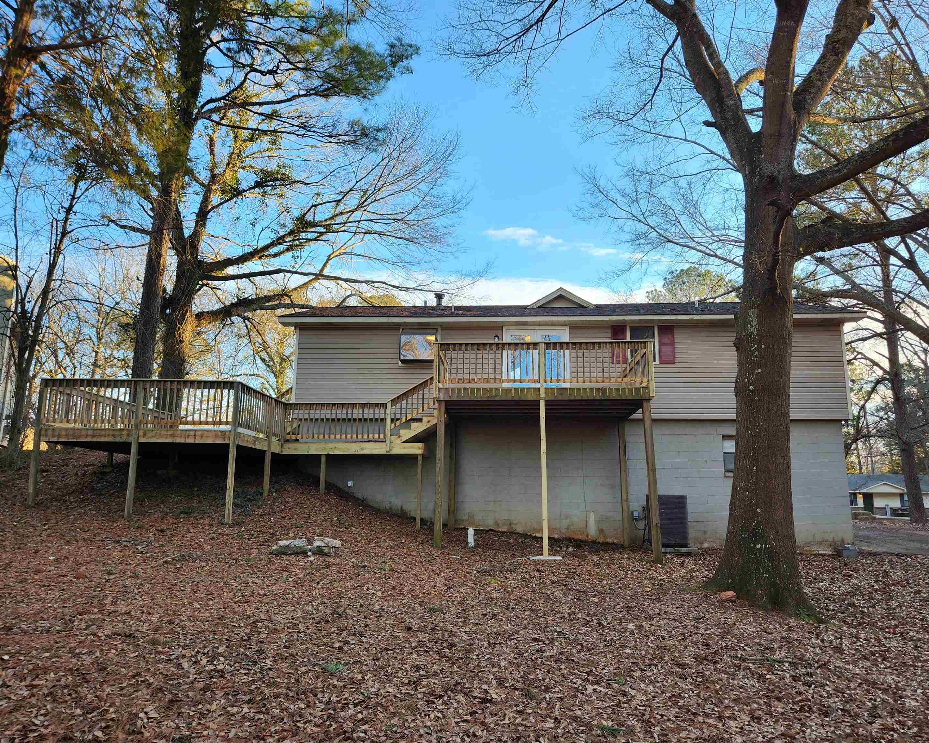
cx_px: 474
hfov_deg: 70.3
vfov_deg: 58.8
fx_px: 660
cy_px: 371
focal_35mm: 24
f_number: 1.8
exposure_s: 1/159
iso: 20
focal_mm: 5.4
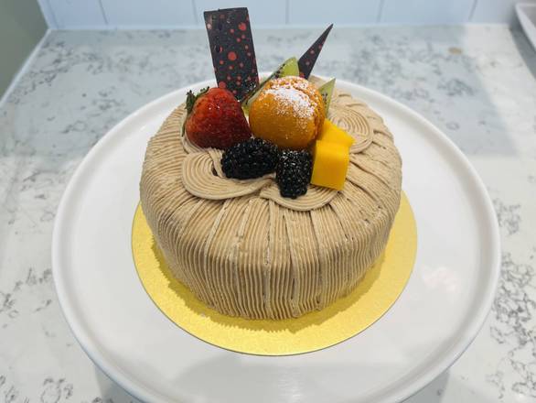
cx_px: 268
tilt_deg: -49.8
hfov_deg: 67.3
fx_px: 403
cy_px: 202
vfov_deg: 53.1
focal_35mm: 26
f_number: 1.6
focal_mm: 5.1
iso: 50
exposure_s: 1/120
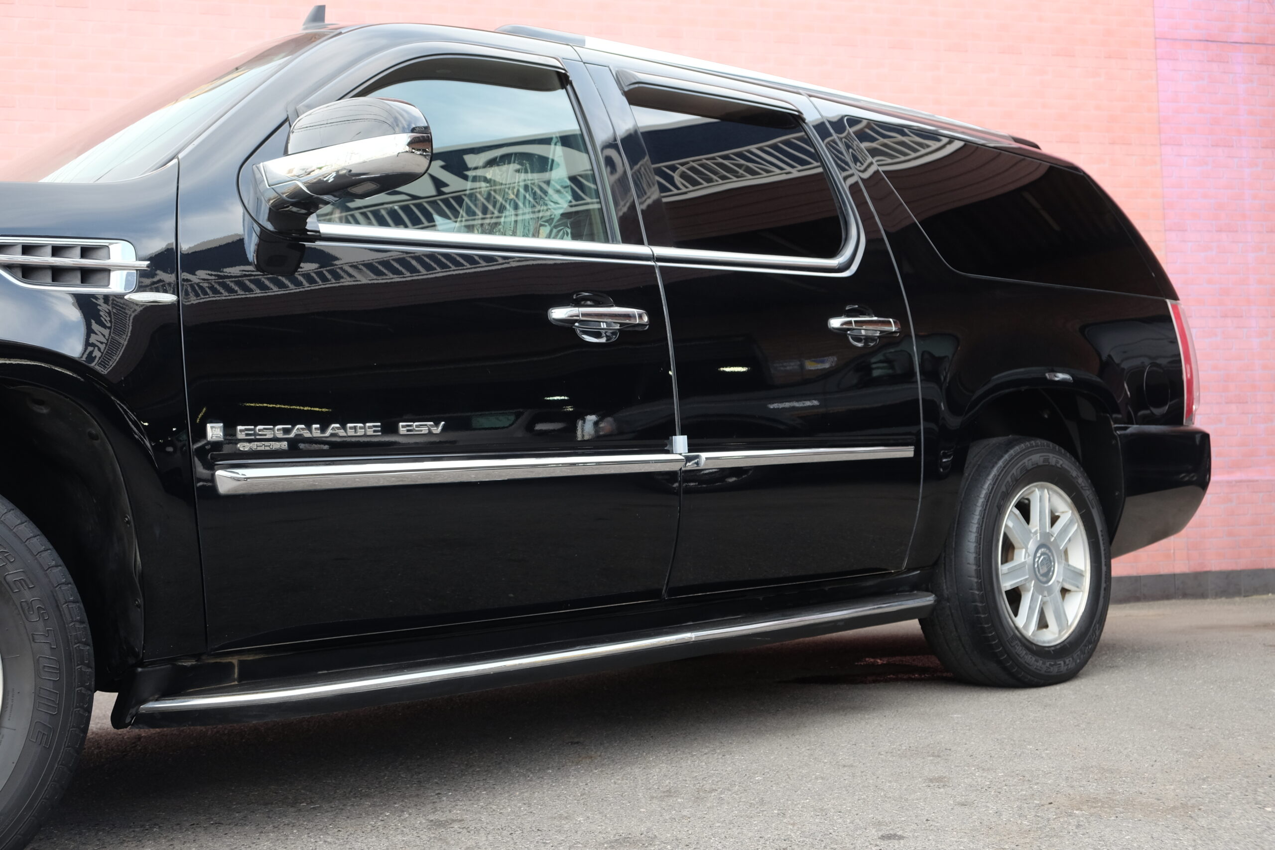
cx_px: 638
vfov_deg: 33.4
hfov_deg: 48.5
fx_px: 1417
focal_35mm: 40
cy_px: 425
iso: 400
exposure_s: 1/140
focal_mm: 26.5
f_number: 4.5
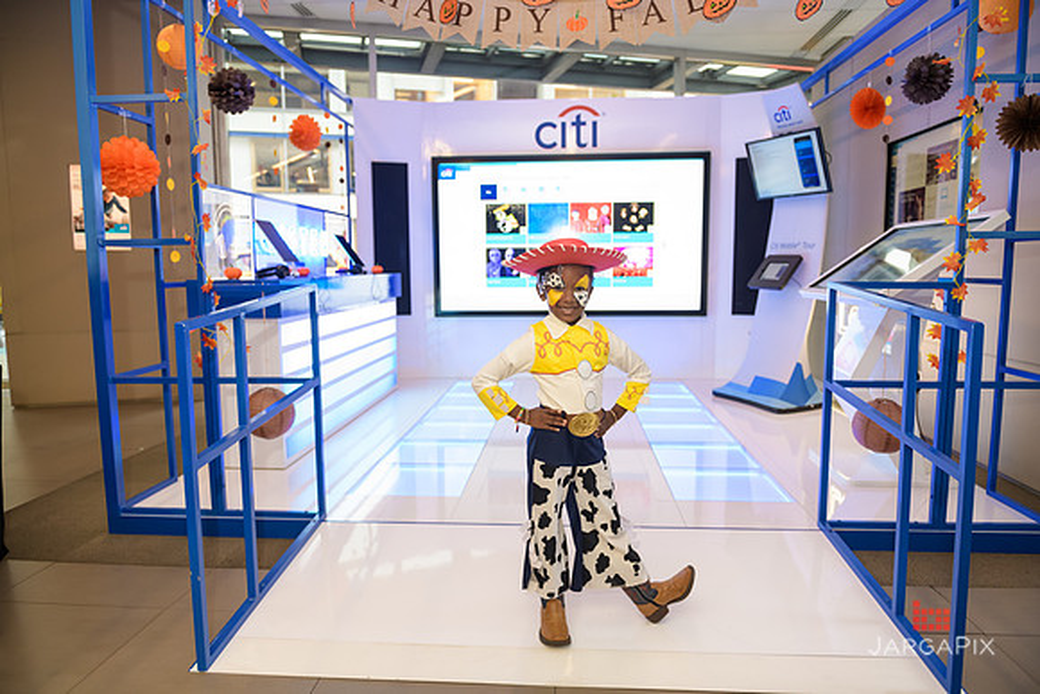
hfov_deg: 73.7
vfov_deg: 53.2
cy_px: 347
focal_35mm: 24
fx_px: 693
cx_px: 520
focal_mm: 24
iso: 800
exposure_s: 1/125
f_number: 3.2
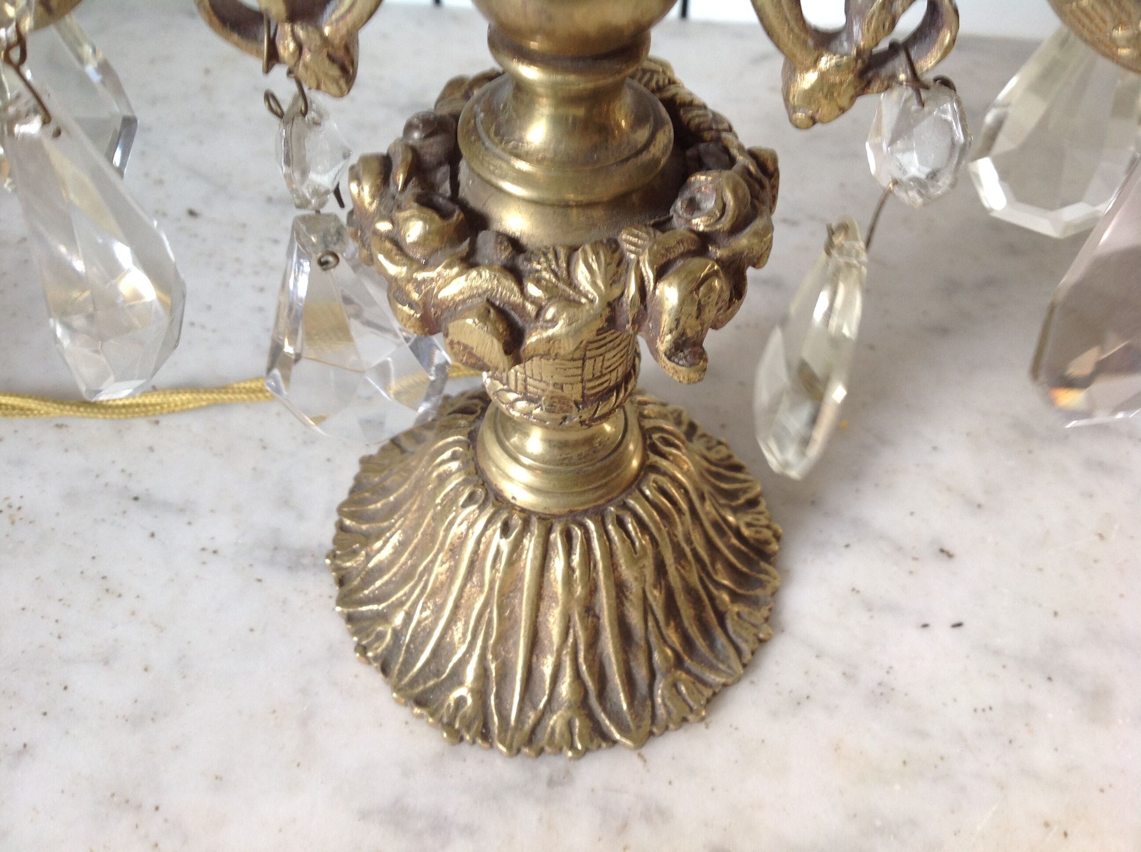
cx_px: 570
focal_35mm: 35
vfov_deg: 40.6
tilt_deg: -50.2
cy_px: 426
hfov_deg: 52.7
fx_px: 1152
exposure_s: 1/24
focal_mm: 4.28
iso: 50
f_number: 2.4
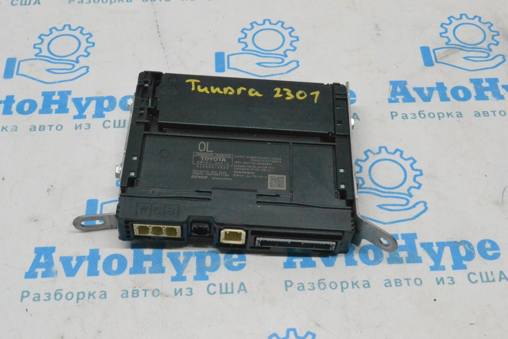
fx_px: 720
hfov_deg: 38.9
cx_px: 254
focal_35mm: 51
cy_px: 170
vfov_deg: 26.5
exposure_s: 1/160
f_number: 13
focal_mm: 34
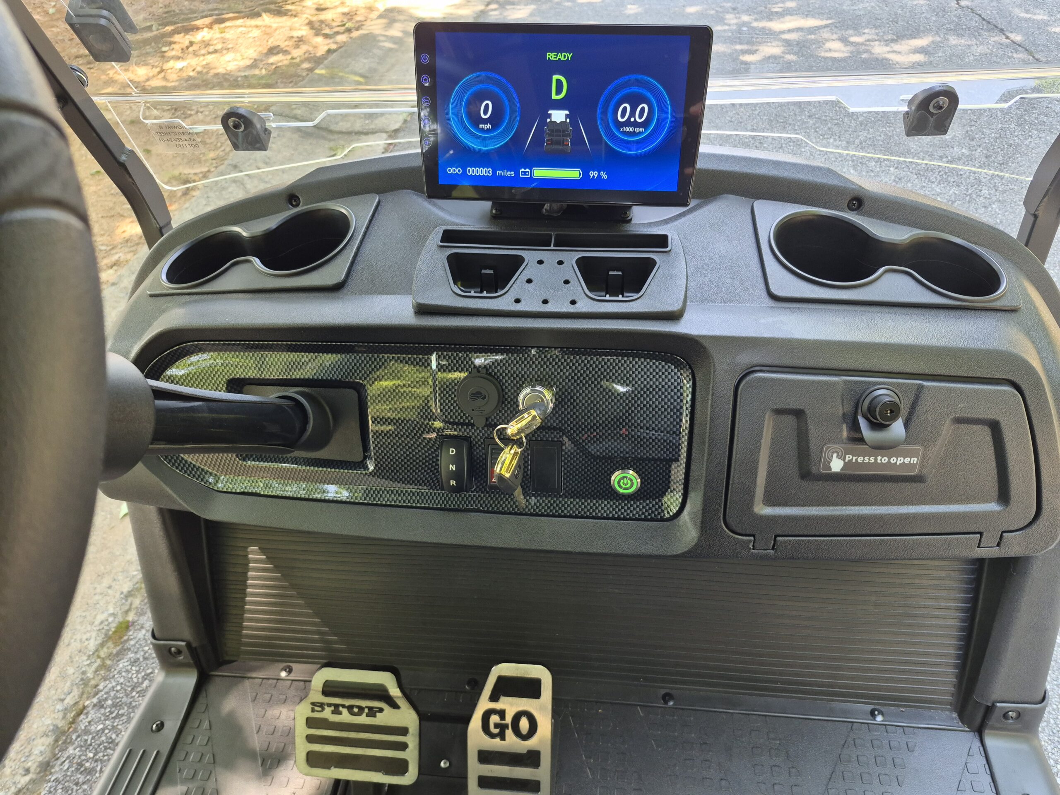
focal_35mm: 23
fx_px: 704
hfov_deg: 73.9
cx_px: 530
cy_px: 398
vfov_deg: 58.9
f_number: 1.8
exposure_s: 1/180
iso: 160
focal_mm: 5.4
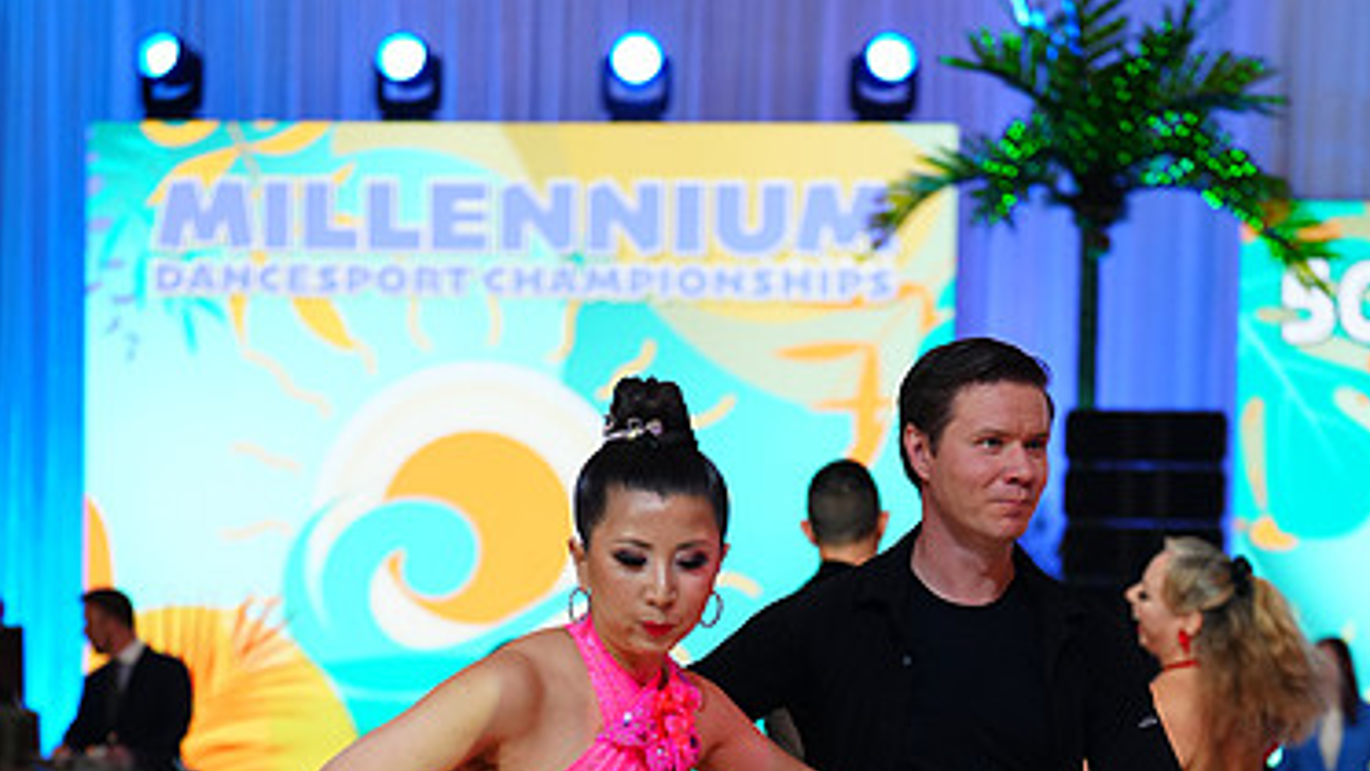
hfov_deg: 18.8
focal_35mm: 114
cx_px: 681
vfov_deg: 10.4
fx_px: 4142
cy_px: 999
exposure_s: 1/400
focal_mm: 70
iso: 800
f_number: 2.8
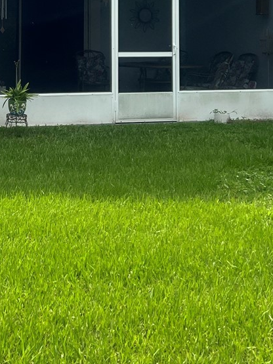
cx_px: 25
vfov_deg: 24.9
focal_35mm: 75
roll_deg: -0.9
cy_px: 12
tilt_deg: +1.2
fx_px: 789
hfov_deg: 19.3
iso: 50
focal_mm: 5.7
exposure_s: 1/4274
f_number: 1.5
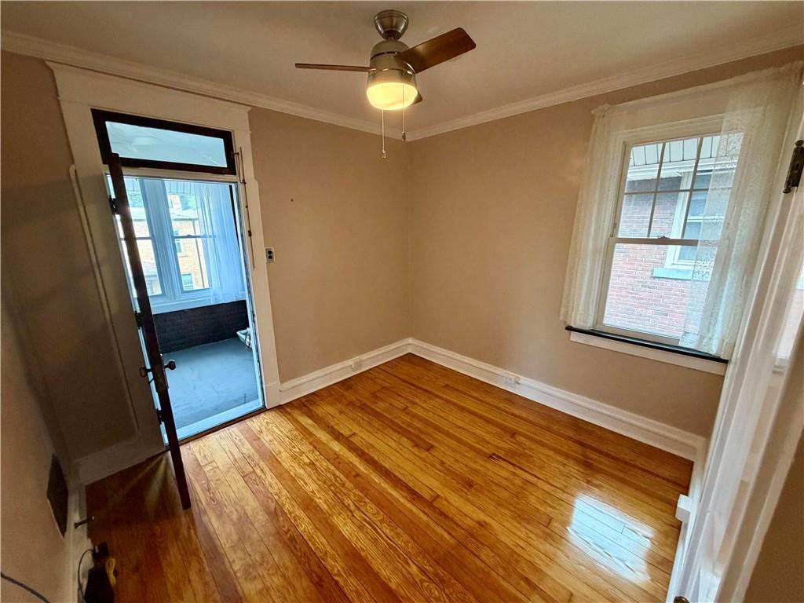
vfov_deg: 85.7
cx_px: 402
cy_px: 302
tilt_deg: -14.2
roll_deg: +0.6
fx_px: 325
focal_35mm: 14
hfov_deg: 102.1
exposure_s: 1/60
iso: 320
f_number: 2.2
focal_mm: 2.22
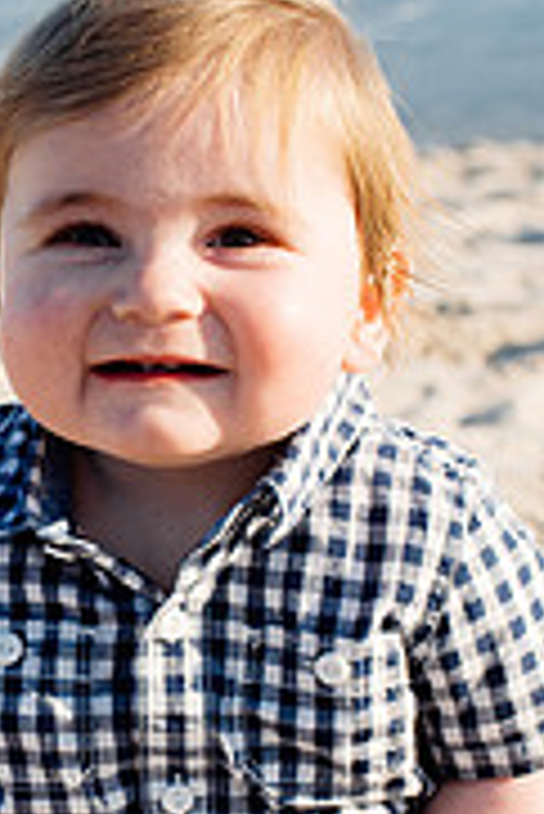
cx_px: -81
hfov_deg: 12.0
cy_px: 564
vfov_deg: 18.2
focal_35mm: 112
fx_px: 2534
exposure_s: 1/1250
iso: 160
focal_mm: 35
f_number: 4.5
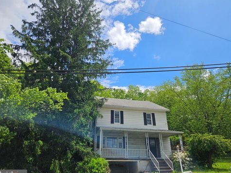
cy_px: 89
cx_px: 118
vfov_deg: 56.8
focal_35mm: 24
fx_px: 160
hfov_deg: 71.6
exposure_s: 1/2671
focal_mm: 5.4
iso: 25
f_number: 1.8
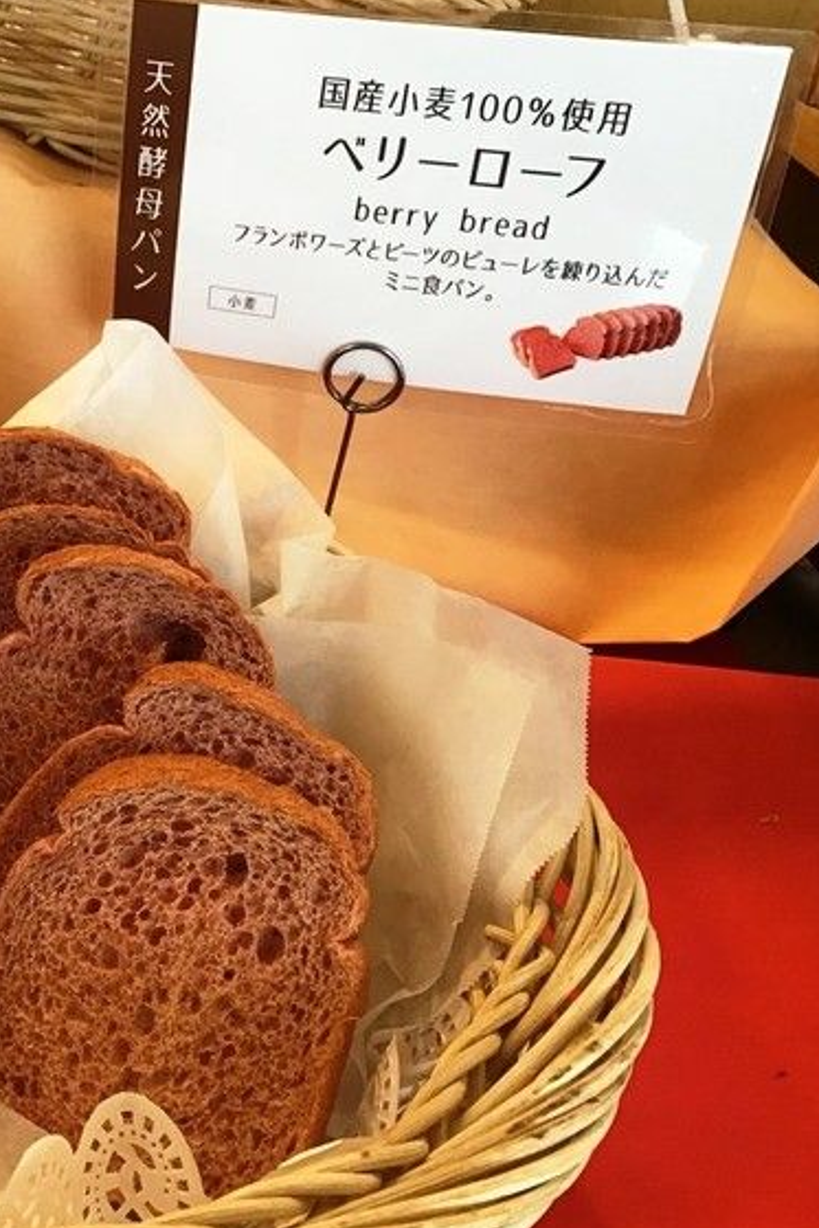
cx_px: 10
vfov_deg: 41.9
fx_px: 1603
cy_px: 629
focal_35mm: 47
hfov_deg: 27.1
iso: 25
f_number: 2.4
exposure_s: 1/30
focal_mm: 3.3
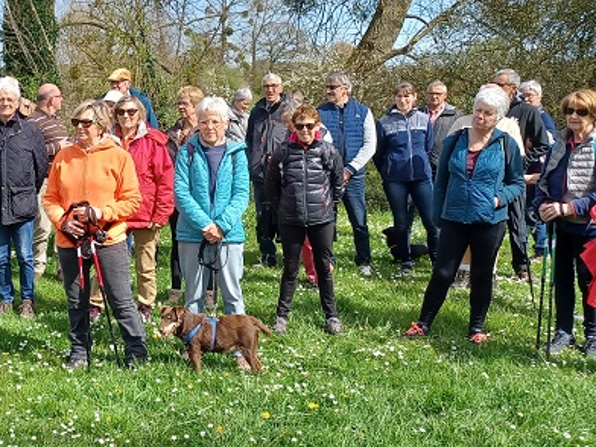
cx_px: 97
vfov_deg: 28.5
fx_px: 878
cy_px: 198
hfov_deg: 35.9
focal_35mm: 51
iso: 32
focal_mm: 4.6
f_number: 1.8
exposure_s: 1/347
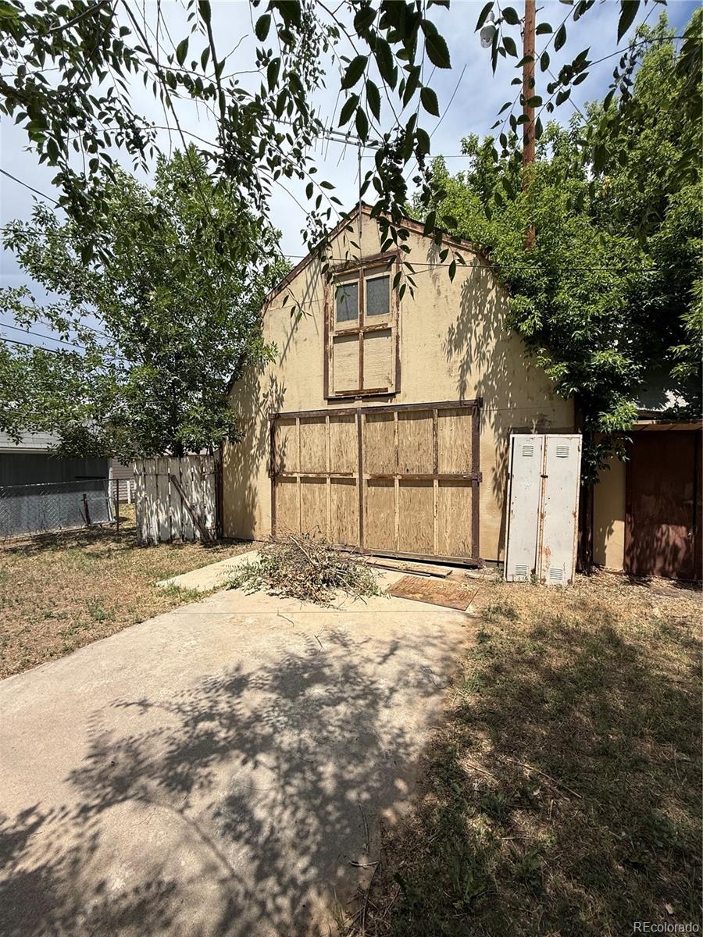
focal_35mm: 14
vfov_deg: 102.1
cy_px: 468
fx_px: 379
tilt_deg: +0.3
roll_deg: +0.0
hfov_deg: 85.7
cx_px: 352
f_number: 2.2
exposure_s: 1/2320
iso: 50
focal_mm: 2.22
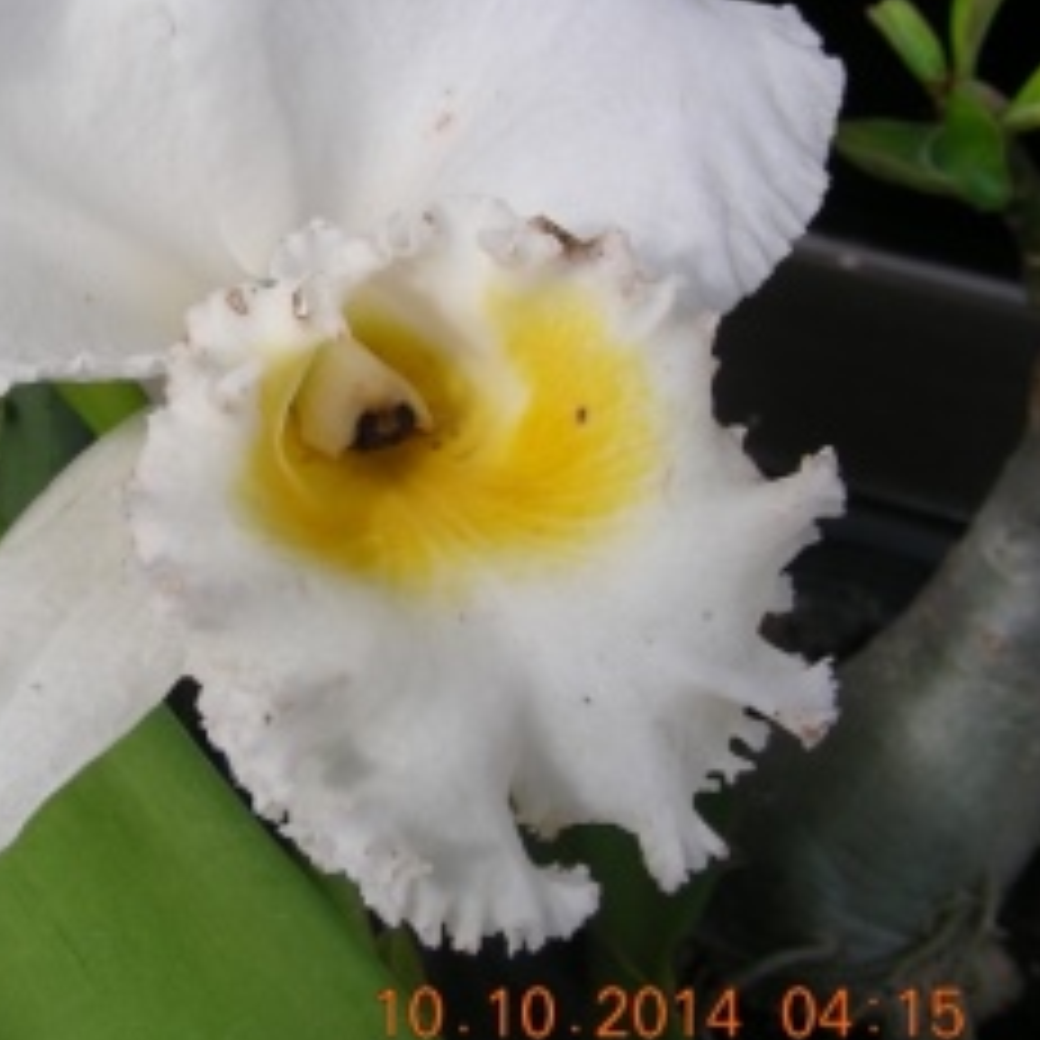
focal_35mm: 65
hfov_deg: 25.6
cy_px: 414
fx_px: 2209
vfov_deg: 26.4
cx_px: 81
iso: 50
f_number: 4
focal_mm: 6.3
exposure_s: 1/272
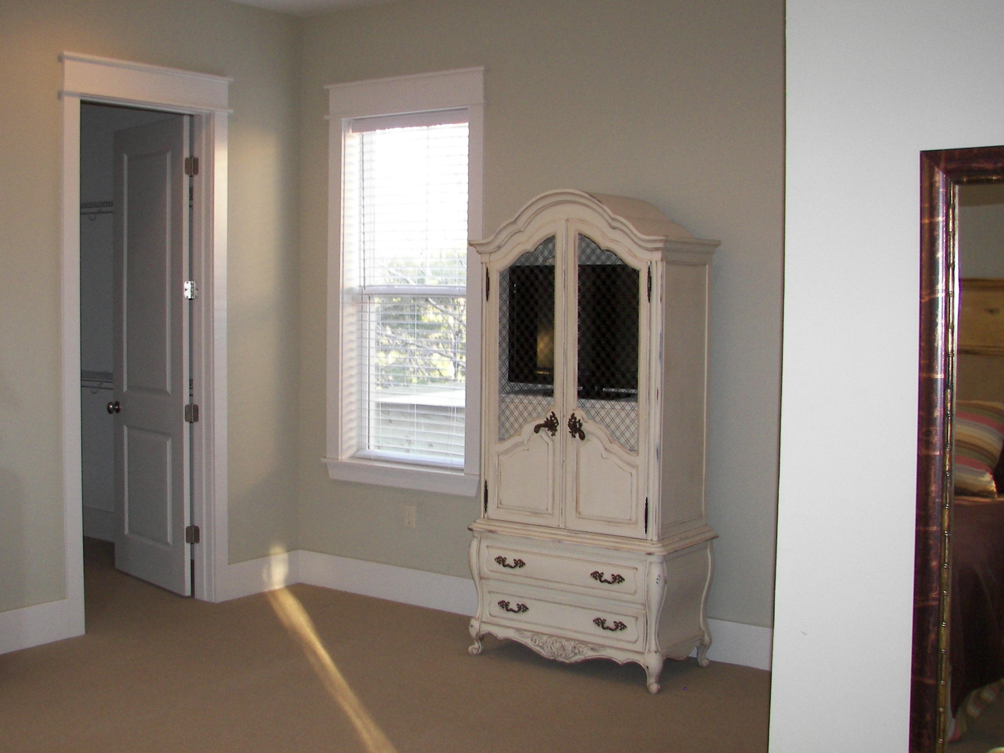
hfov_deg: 43.7
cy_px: 315
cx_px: 412
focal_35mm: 43
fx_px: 1247
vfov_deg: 33.5
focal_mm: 6
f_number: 2.8
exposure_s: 1/30
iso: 100
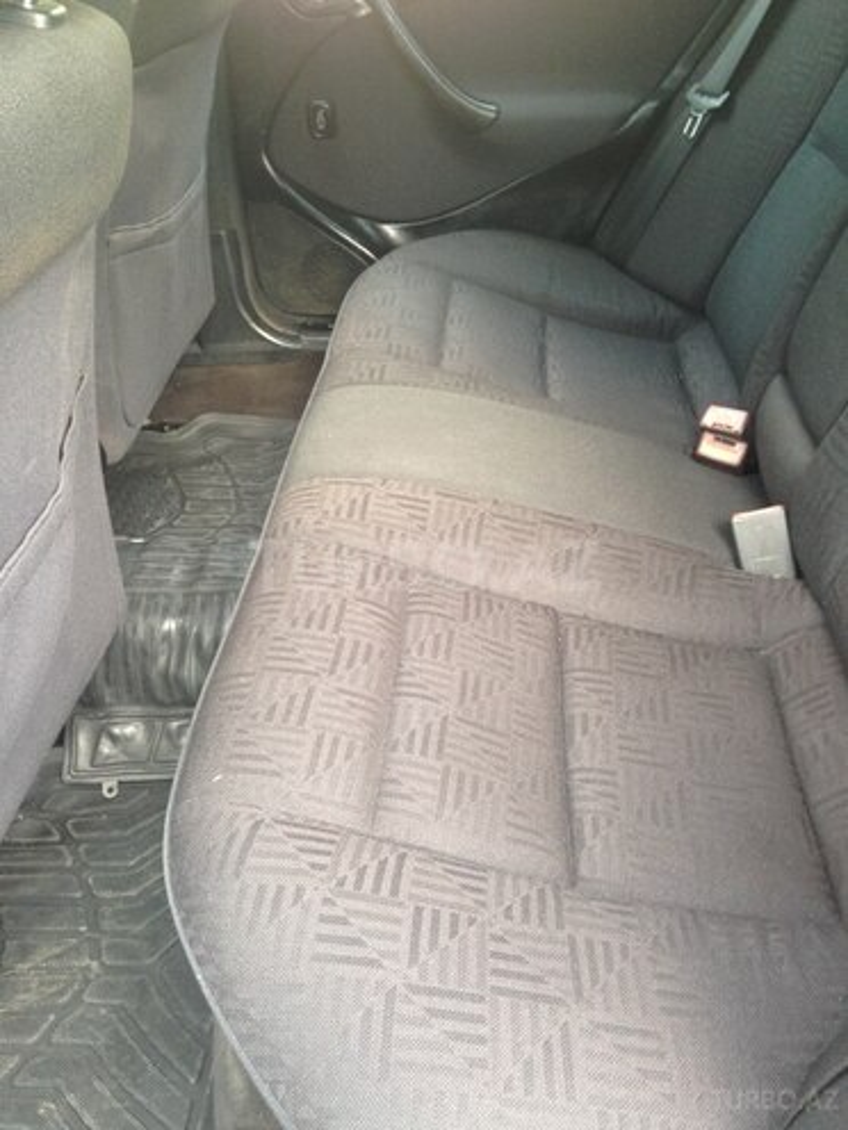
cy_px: 565
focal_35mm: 33
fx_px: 1078
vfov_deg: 55.4
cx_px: 424
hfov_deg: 42.9
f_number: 2.4
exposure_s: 1/20
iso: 80
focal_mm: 4.12
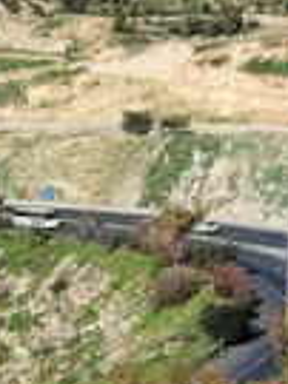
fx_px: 1911
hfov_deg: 8.6
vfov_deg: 11.5
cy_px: 245
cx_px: 71
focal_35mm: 172
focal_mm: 5.25
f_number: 1.75
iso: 100
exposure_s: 1/933
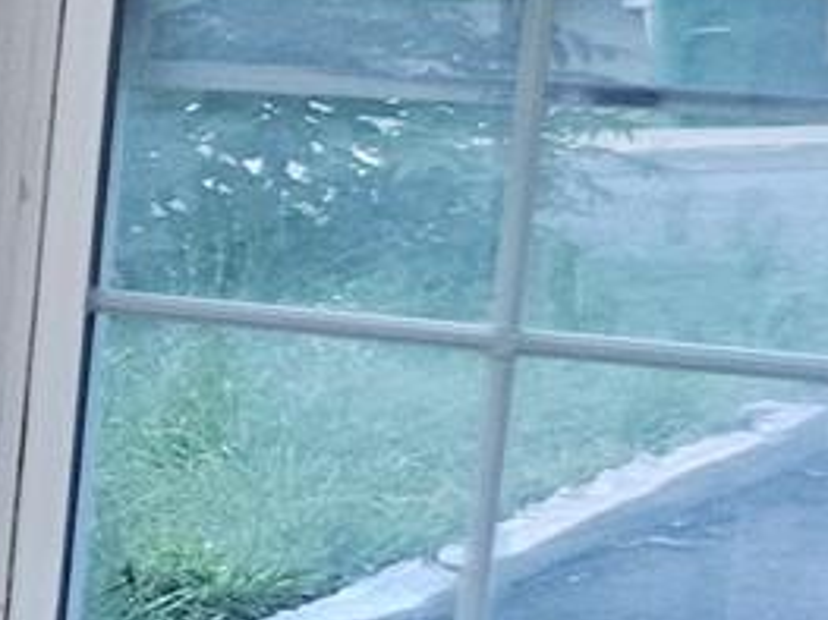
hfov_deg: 8.1
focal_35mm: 179
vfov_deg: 8.3
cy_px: 522
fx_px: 4280
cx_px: -2166
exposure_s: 1/180
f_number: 1.7
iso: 250
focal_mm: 6.3
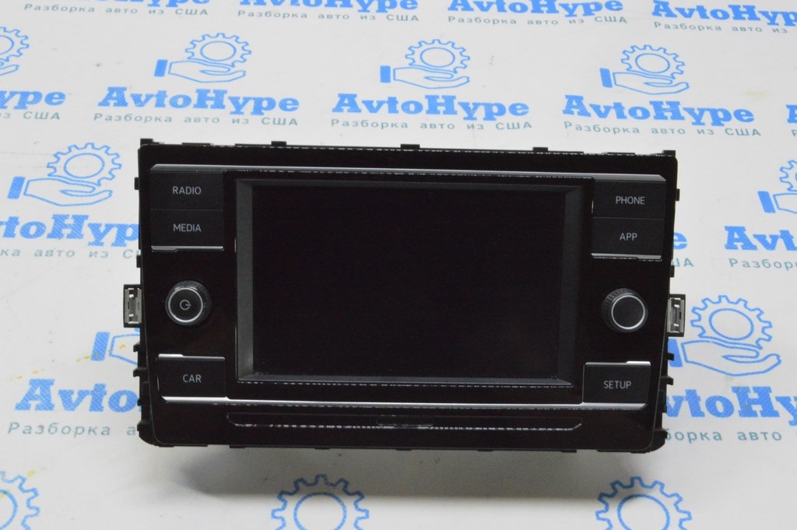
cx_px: 398
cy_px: 265
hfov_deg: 37.9
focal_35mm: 52
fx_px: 1161
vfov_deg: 25.7
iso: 6400
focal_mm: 35
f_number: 20
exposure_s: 1/20
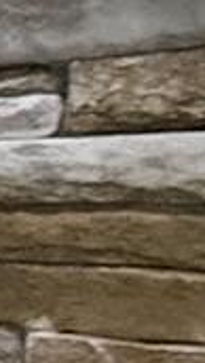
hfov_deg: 3.7
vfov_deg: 15.0
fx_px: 1370
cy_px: 317
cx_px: -1462
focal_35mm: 142
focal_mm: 2.22
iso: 1600
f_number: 2.2
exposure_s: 1/30
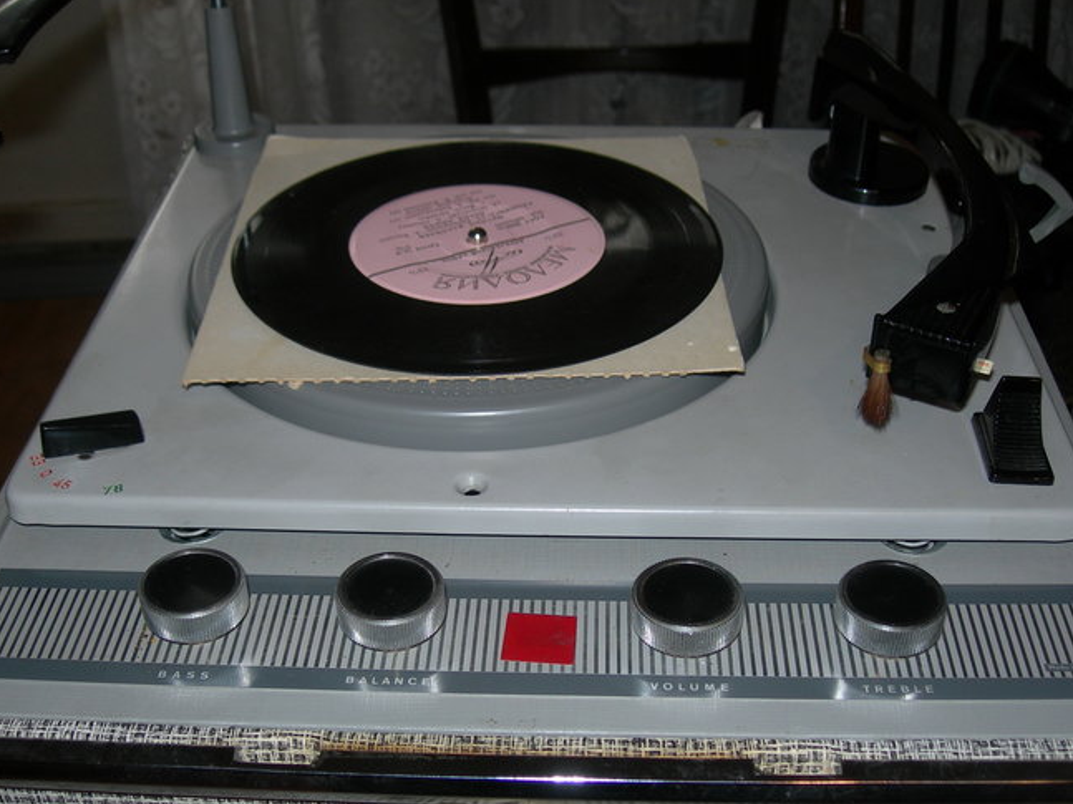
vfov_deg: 30.8
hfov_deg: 40.4
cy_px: 453
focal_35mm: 47
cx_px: 549
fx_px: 1457
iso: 50
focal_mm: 7.8
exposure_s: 1/60.1
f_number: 2.8
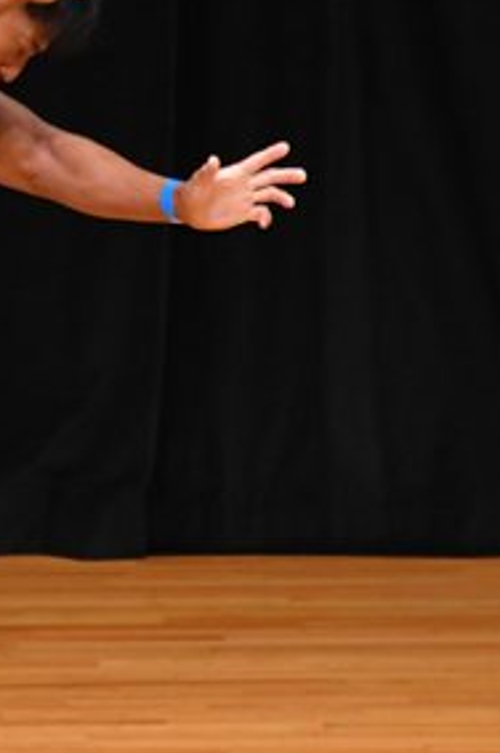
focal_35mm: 781
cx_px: -153
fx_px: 16310
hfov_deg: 1.8
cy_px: 370
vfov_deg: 2.6
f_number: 5.6
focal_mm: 190
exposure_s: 1/400
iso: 3200
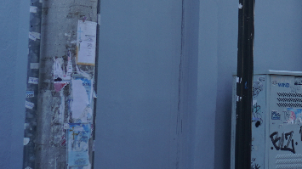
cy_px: -70
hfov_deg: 14.3
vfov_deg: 8.4
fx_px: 1128
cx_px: 444
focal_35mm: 141
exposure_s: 1/60
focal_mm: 30
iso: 100
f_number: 5
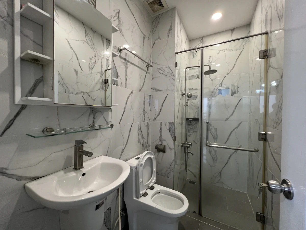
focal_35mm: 13
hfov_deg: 106.2
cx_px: 153
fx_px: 115
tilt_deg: -0.9
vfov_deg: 89.9
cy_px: 115
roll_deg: -0.3
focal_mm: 1.57
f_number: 1.8
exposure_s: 1/50
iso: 160
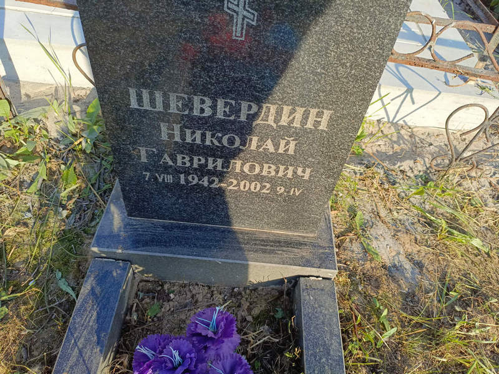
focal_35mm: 25
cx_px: 250
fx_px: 360
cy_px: 187
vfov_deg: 54.9
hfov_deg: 69.4
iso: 112
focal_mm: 4.76
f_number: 1.69
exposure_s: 1/370
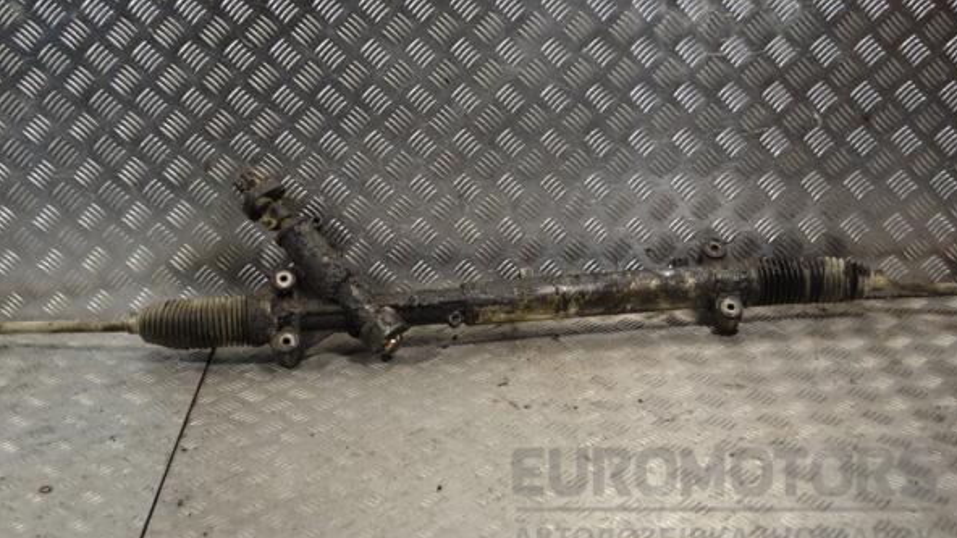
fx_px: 1294
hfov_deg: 40.6
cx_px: 482
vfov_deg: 23.5
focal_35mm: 51
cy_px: 257
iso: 400
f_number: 5.6
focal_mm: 32
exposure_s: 1/125
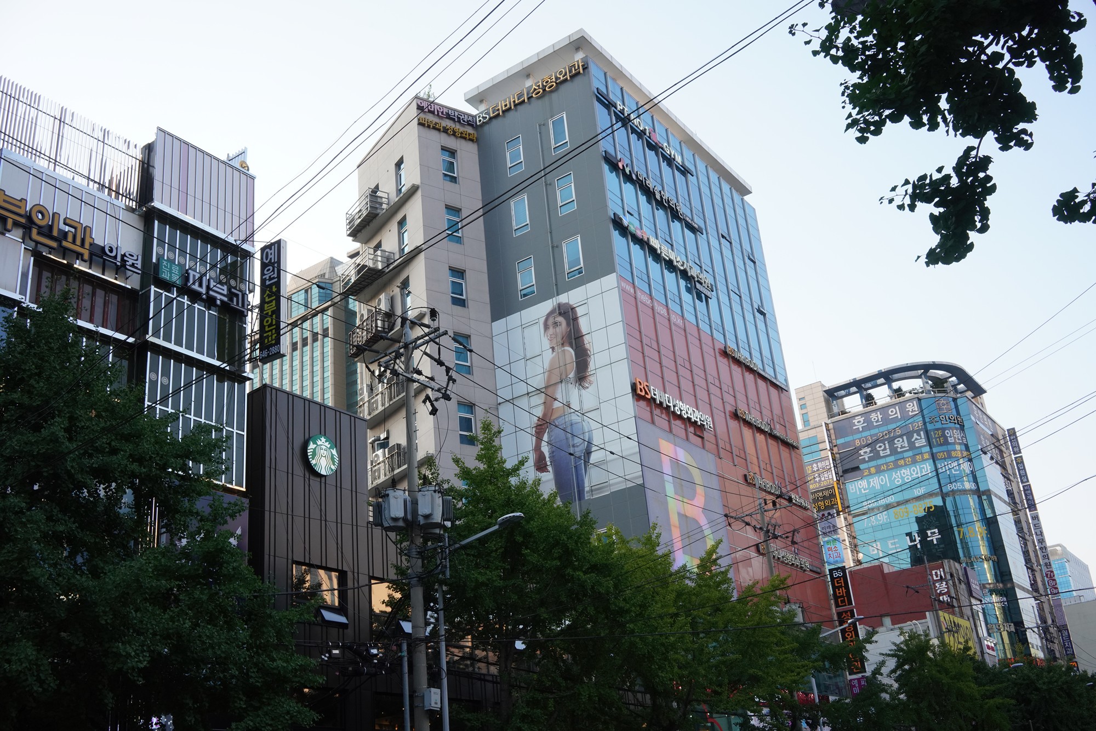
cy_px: 366
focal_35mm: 35
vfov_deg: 37.9
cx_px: 548
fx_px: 1066
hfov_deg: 54.4
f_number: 16
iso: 1250
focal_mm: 35
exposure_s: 1/100
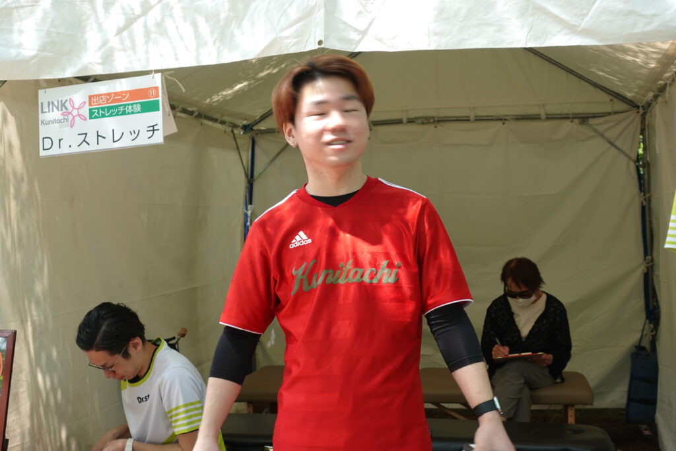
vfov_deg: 26.0
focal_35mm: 52
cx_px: 338
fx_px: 977
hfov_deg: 38.2
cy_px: 226
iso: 80
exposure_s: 1/60
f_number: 2.8
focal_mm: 19.57
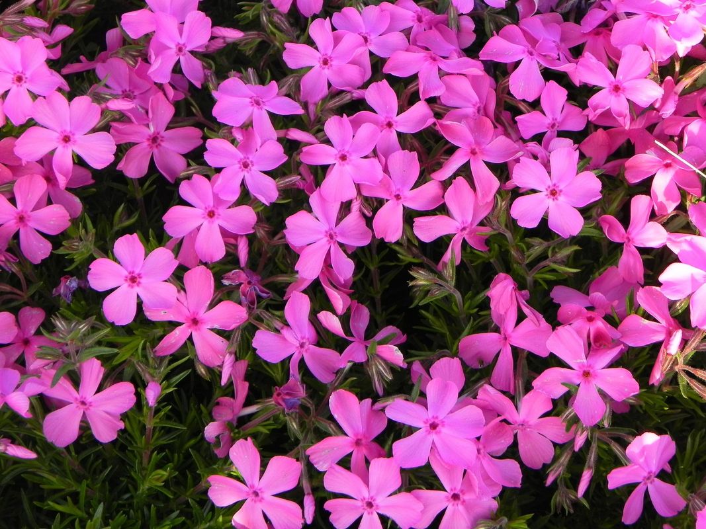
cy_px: 264
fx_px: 2937
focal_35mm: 144
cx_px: 353
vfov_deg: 10.3
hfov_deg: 13.7
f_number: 5
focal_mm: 25.7
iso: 160
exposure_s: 1/160
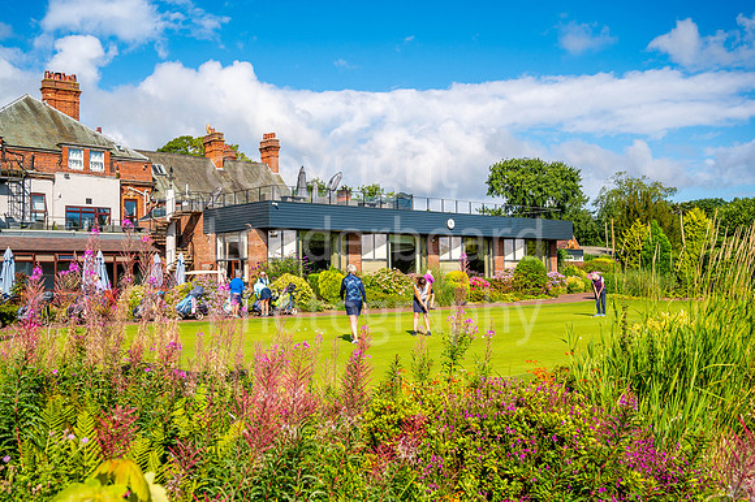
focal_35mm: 36
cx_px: 378
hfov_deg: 53.2
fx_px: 755
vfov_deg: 36.8
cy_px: 251
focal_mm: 36
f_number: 5.6
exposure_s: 1/2000
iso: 160
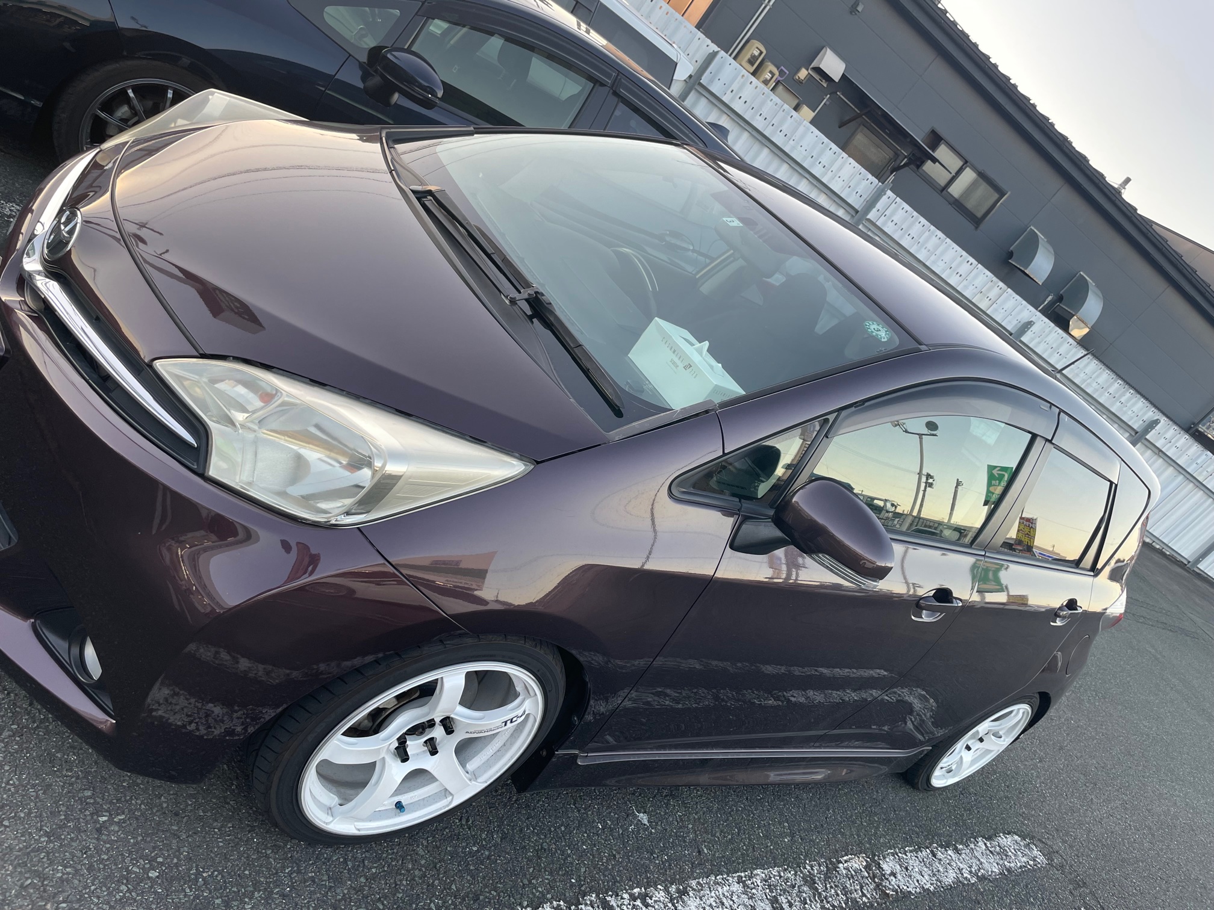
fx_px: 912
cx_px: 607
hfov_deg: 67.3
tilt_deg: -19.0
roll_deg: -38.7
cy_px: 455
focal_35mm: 26
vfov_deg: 53.1
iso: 50
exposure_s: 1/121
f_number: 1.6
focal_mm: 4.2
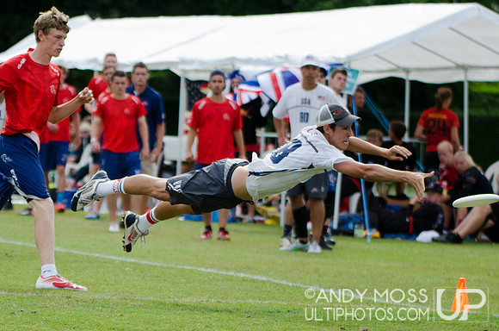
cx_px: 250
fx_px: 2490
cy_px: 166
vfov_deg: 7.6
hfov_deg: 11.4
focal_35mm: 180
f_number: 3.2
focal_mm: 120
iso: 1000
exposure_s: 1/8000
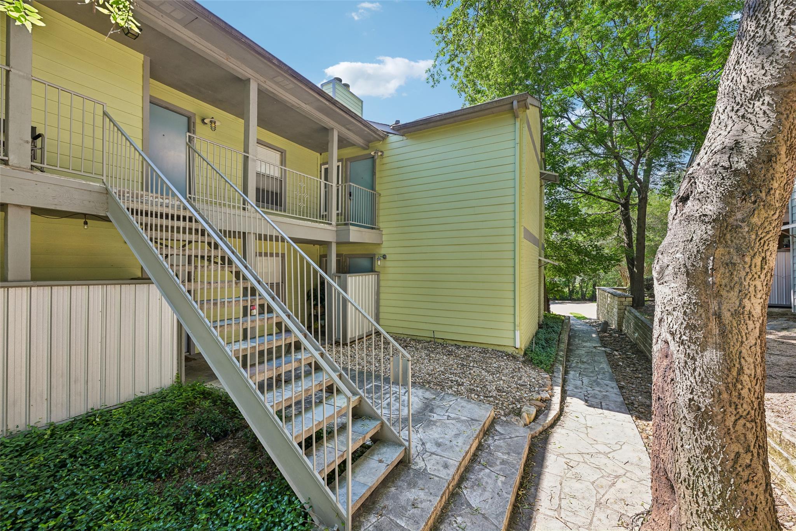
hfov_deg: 104.3
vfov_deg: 81.2
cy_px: 266
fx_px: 310
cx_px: 398
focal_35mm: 14
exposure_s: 1/60
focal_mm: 14
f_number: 6.7
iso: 100
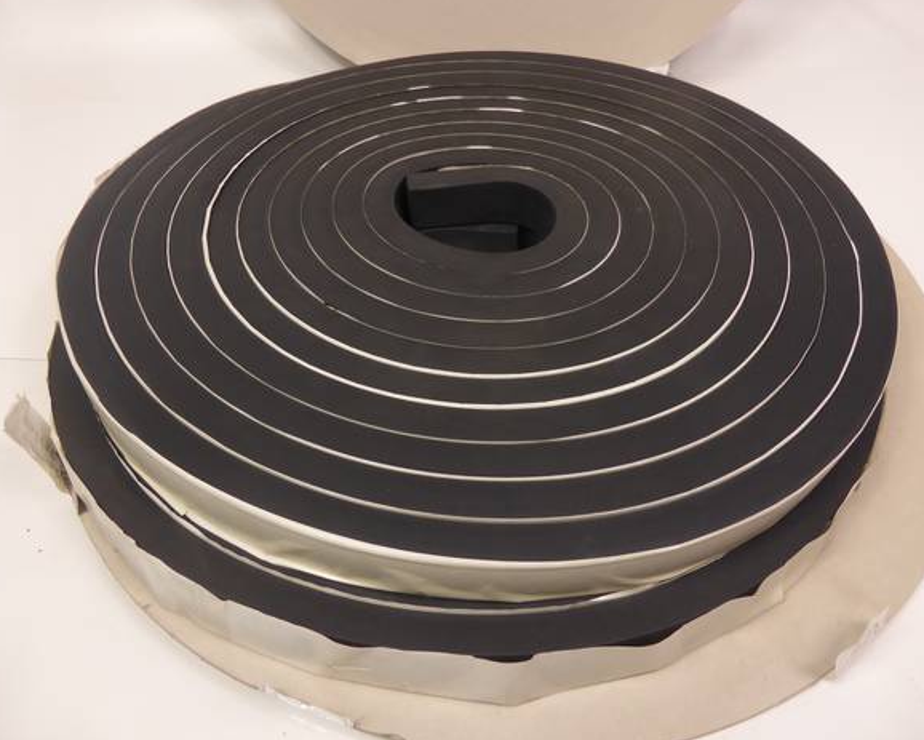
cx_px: 492
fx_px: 739
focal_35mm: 27
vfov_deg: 53.2
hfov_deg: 64.0
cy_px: 361
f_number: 3.3
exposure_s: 1/60
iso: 250
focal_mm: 4.3
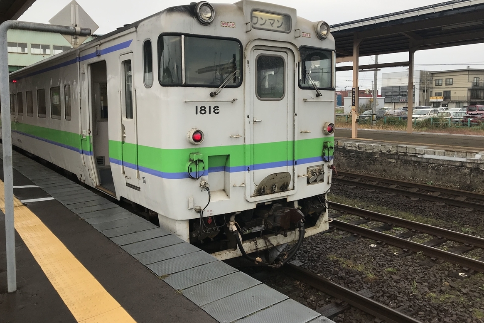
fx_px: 403
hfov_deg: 61.9
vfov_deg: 43.5
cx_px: 240
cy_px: 139
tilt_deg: -5.2
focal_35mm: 30
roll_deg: +0.7
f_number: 1.8
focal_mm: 3.99
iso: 20
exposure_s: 1/343
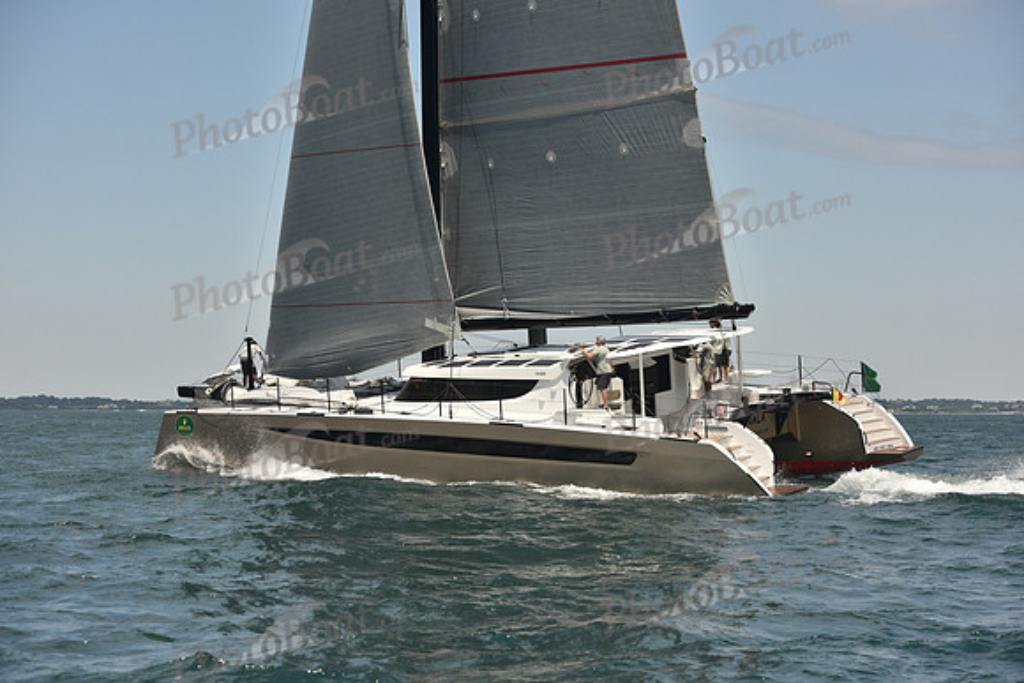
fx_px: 1991
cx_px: 512
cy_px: 342
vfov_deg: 19.5
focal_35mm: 70
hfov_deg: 28.8
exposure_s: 1/1250
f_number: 6.3
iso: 320
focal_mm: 70
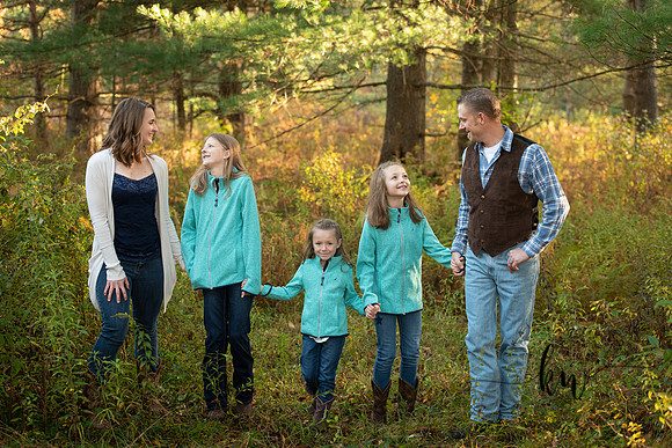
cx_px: 336
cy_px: 224
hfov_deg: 28.8
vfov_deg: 19.5
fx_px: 1307
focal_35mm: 70
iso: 400
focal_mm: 70
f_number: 3.2
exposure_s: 1/200
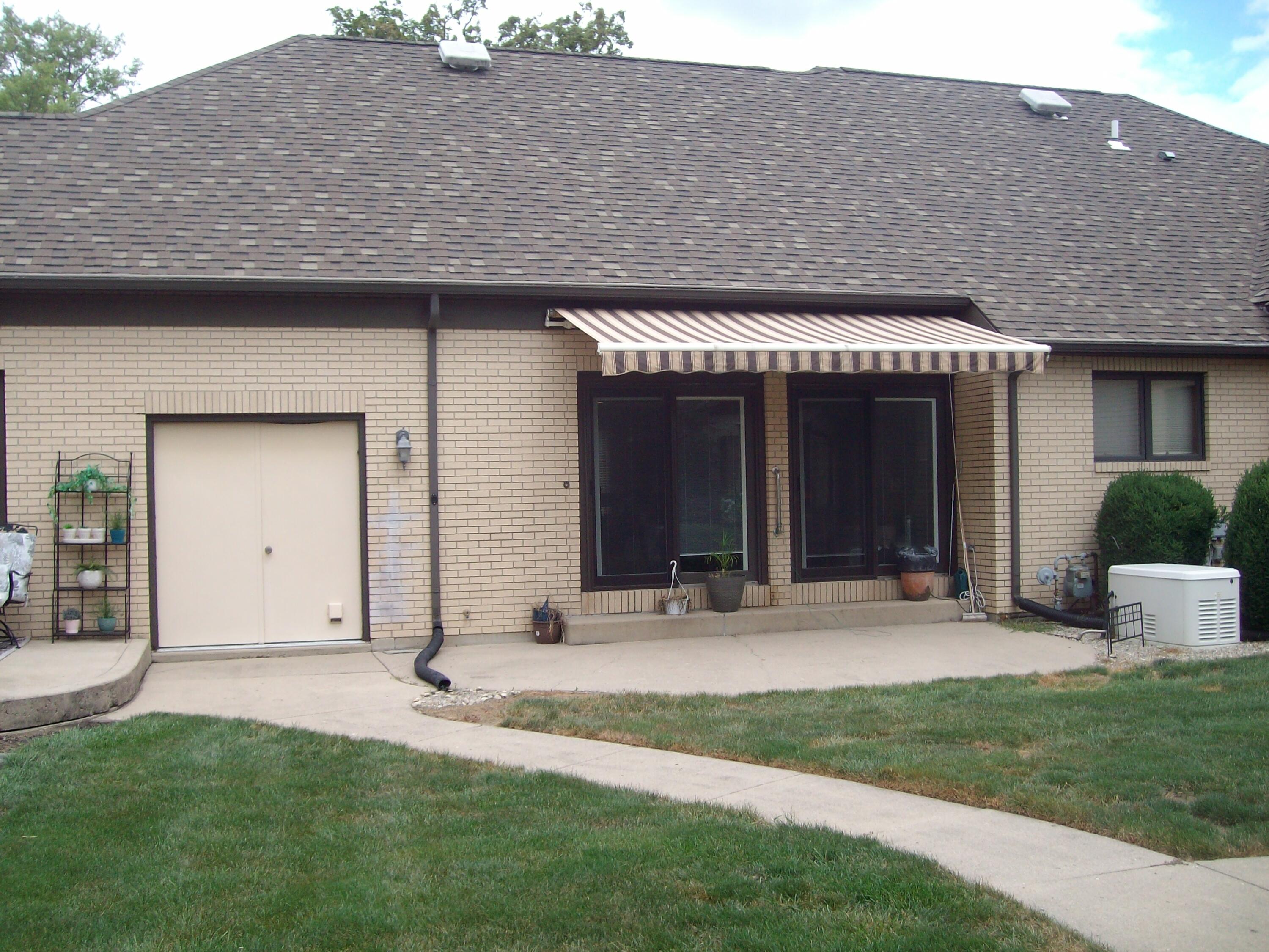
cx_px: 634
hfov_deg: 52.6
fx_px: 1283
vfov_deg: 40.7
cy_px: 476
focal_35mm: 35
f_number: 7.2
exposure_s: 1/81.8
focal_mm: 5.8
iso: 80
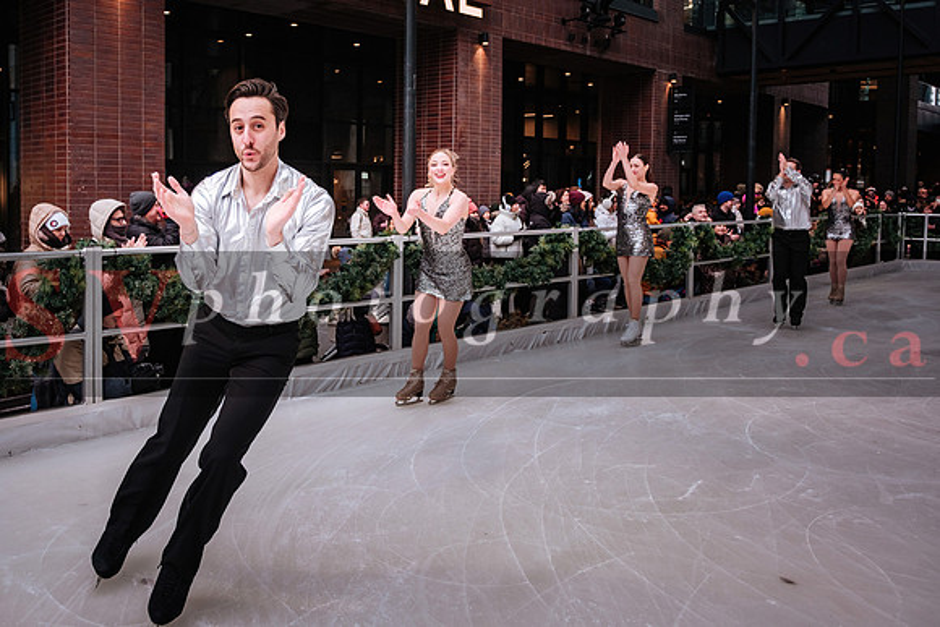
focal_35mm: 31
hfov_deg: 59.1
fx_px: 820
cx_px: 376
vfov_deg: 41.6
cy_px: 240
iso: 400
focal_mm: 16
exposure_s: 1/500
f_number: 2.8
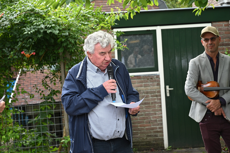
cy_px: 76
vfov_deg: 14.4
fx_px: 607
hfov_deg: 21.5
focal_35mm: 95
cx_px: 115
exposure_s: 1/125
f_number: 8
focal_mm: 95
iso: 500
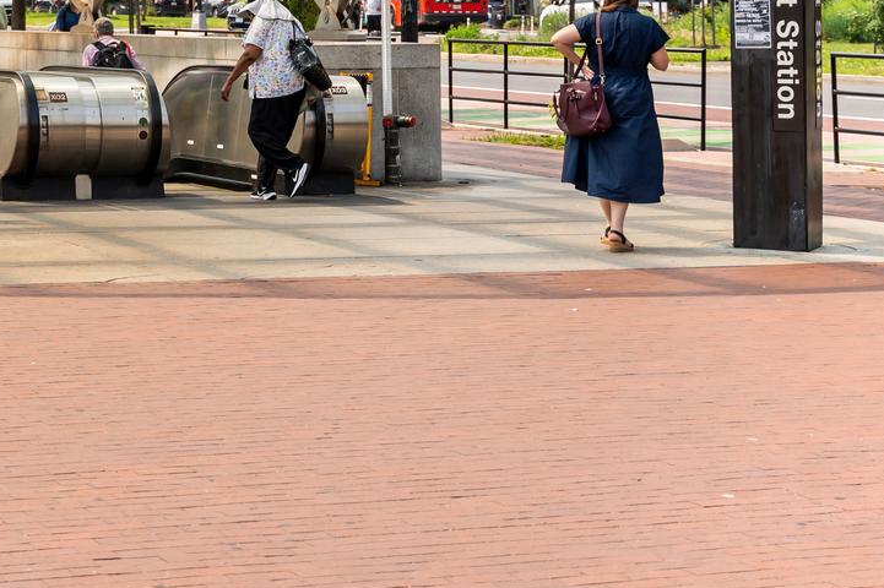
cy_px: -151
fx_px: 2651
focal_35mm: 108
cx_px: -78
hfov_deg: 18.3
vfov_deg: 12.3
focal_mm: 38
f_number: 2.8
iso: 100
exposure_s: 1/2000
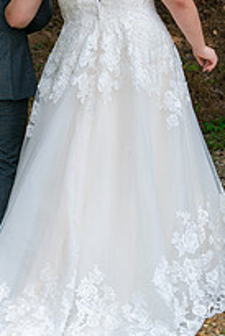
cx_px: 36
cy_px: 66
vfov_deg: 11.3
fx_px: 1694
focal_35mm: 181
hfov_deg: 7.6
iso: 100
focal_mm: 55
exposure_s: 1/200
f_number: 7.1
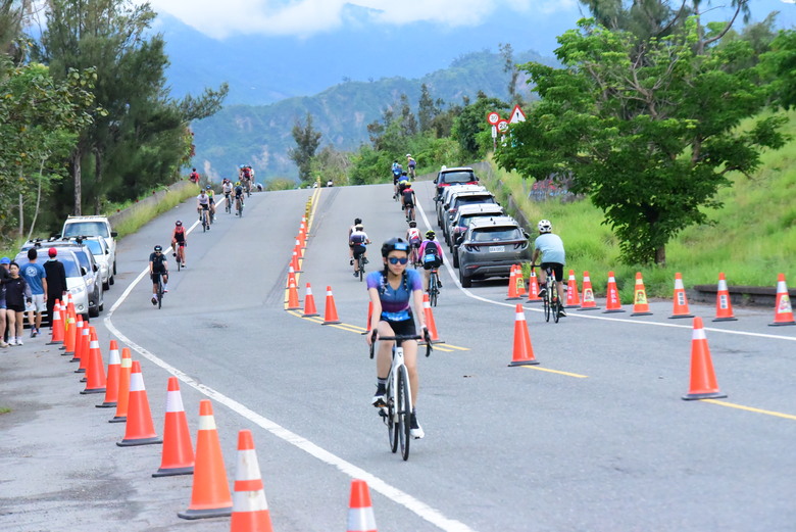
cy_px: 266
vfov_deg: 8.9
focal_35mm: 155
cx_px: 398
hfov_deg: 13.2
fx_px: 3429
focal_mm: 155
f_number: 9
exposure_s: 1/4000
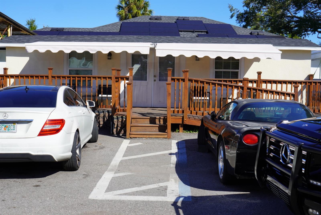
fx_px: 375
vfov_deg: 31.9
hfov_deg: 46.4
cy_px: 108
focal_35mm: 42
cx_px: 160
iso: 100
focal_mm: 28
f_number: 5
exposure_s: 1/640
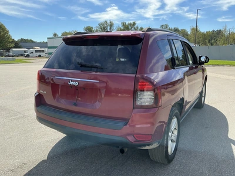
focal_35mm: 28
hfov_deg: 63.4
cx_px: 118
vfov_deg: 49.7
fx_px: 190
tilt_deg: -8.6
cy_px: 88
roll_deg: +0.6
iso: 25
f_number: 1.8
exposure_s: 1/1144
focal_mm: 3
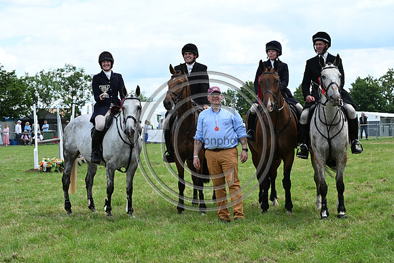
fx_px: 941
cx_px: 197
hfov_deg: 23.6
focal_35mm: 86
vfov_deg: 15.9
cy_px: 132
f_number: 7.1
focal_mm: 86
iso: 500
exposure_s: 1/800
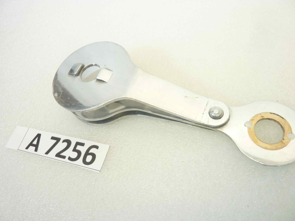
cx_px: 148
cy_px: 110
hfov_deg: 69.4
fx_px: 213
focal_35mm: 25
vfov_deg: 54.9
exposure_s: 1/20
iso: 80
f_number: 3.3
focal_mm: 4.1
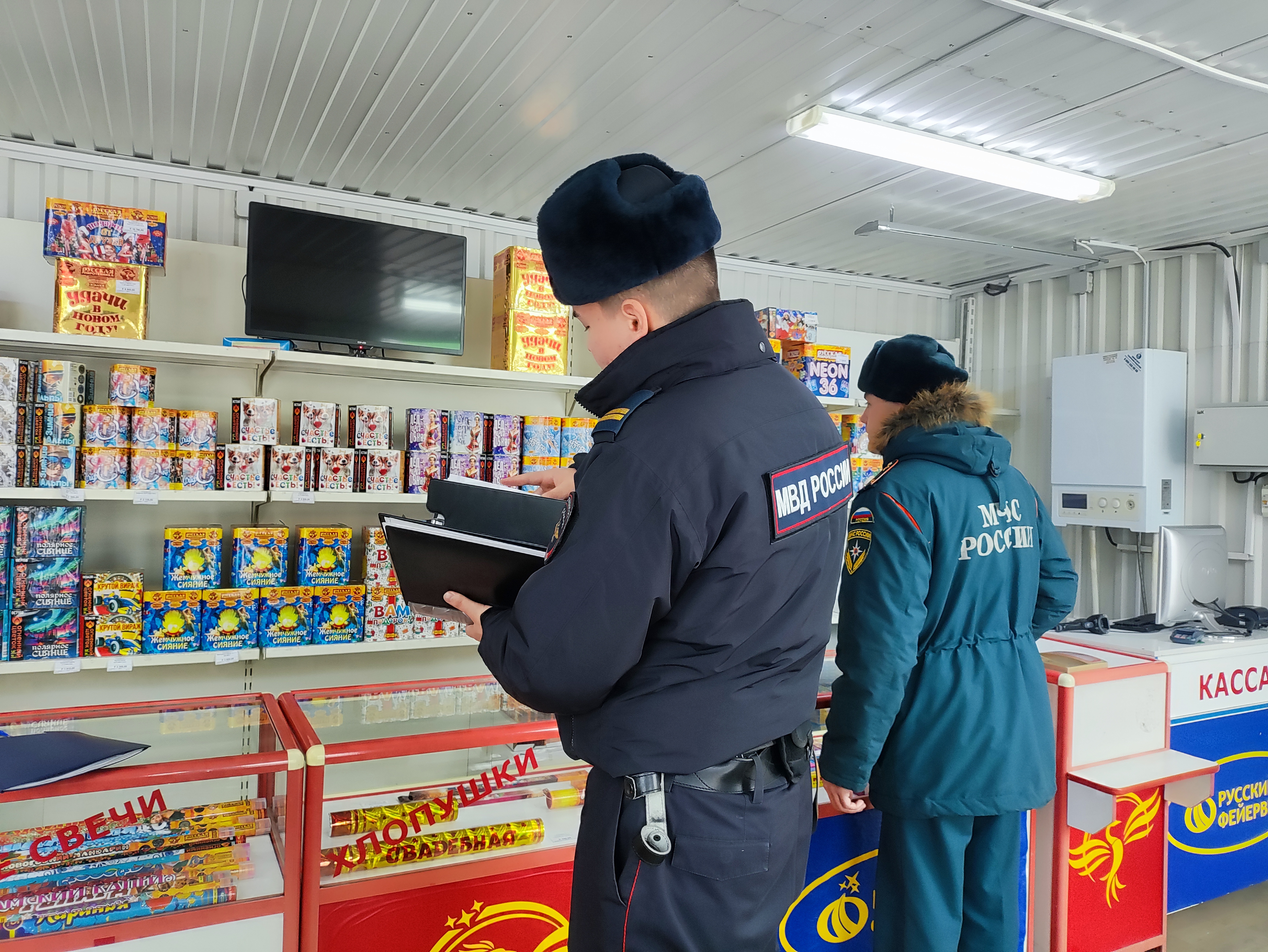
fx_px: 916
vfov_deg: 54.9
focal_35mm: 25
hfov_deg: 69.4
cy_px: 476
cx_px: 634
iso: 125
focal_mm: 4.71
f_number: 1.79
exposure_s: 1/50
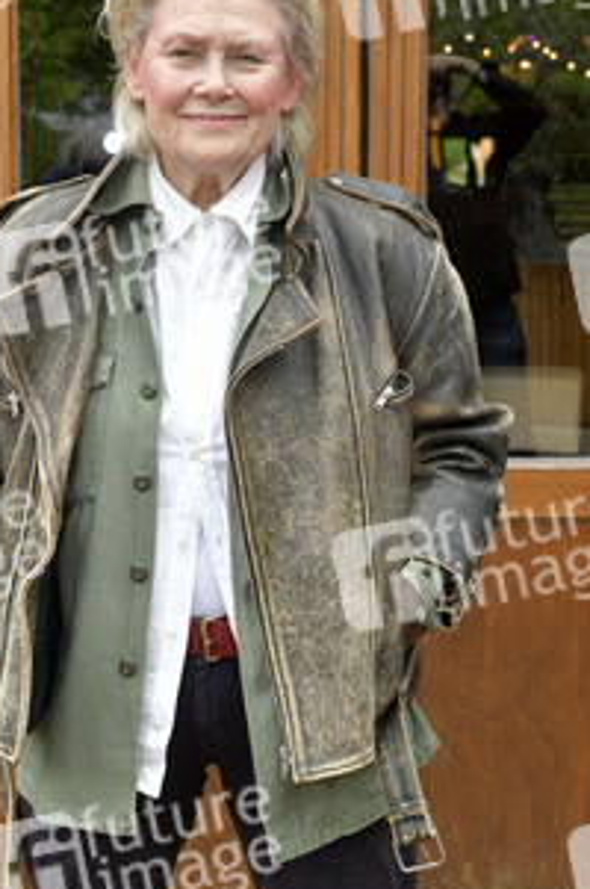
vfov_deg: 27.7
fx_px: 1799
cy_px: 413
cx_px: 215
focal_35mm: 73
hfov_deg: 18.6
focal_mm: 55
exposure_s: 1/160
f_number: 8
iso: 320
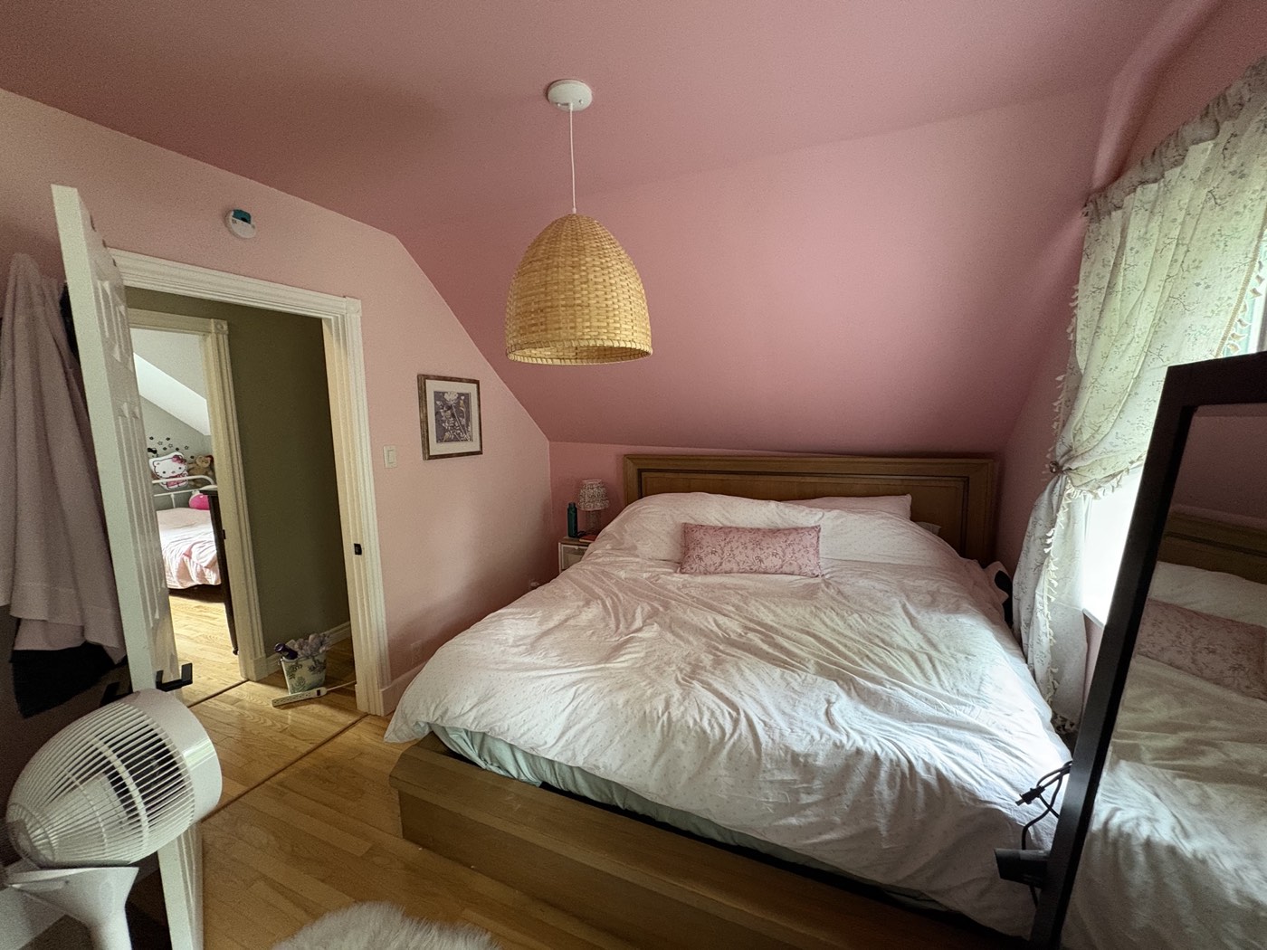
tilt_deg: -6.0
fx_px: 512
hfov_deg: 102.1
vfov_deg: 85.7
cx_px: 634
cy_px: 475
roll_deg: +1.6
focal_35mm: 14
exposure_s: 1/60
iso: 500
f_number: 2.2
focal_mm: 2.22
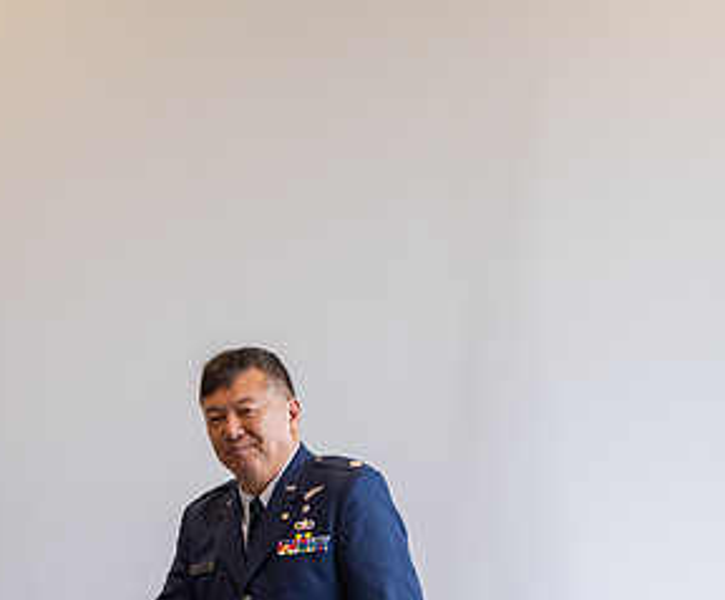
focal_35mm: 157
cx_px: 402
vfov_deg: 10.0
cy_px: 529
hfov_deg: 12.1
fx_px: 3413
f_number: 2.8
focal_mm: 70
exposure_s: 1/200
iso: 500
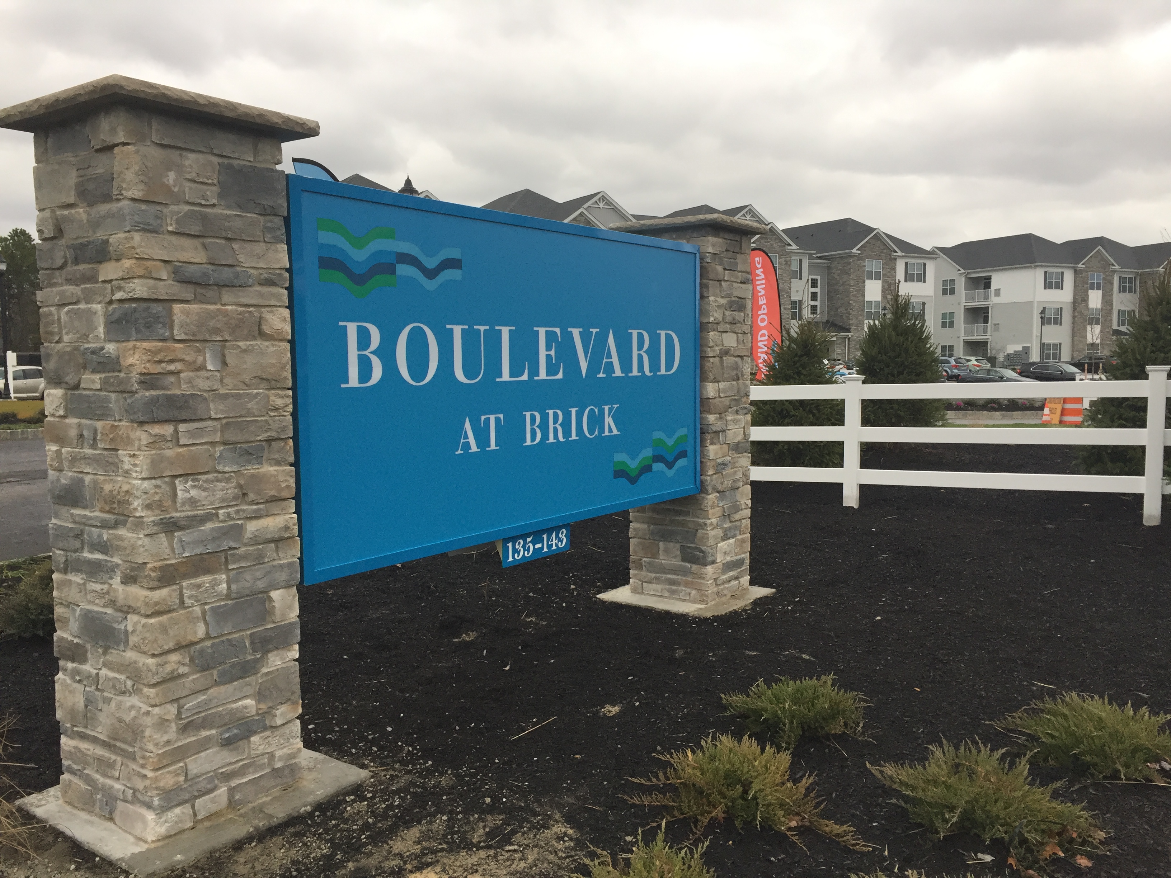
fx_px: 981
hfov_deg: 61.7
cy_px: 439
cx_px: 586
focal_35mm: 29
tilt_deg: -5.9
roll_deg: +1.8
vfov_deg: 48.2
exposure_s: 1/40
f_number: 2.2
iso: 32
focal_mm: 4.15
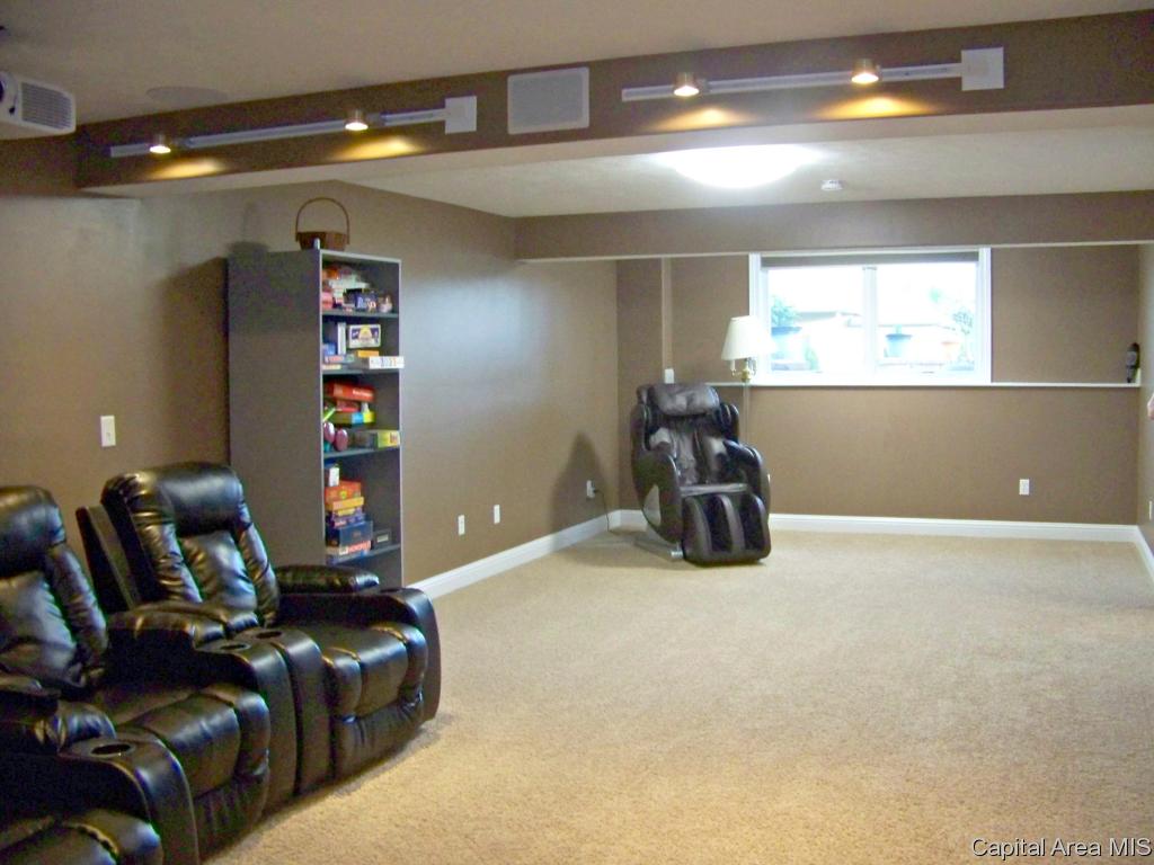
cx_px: 577
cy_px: 432
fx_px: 1200
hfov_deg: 51.4
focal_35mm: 36
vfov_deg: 39.7
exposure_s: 1/30
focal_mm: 5.85
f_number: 2.8
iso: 400
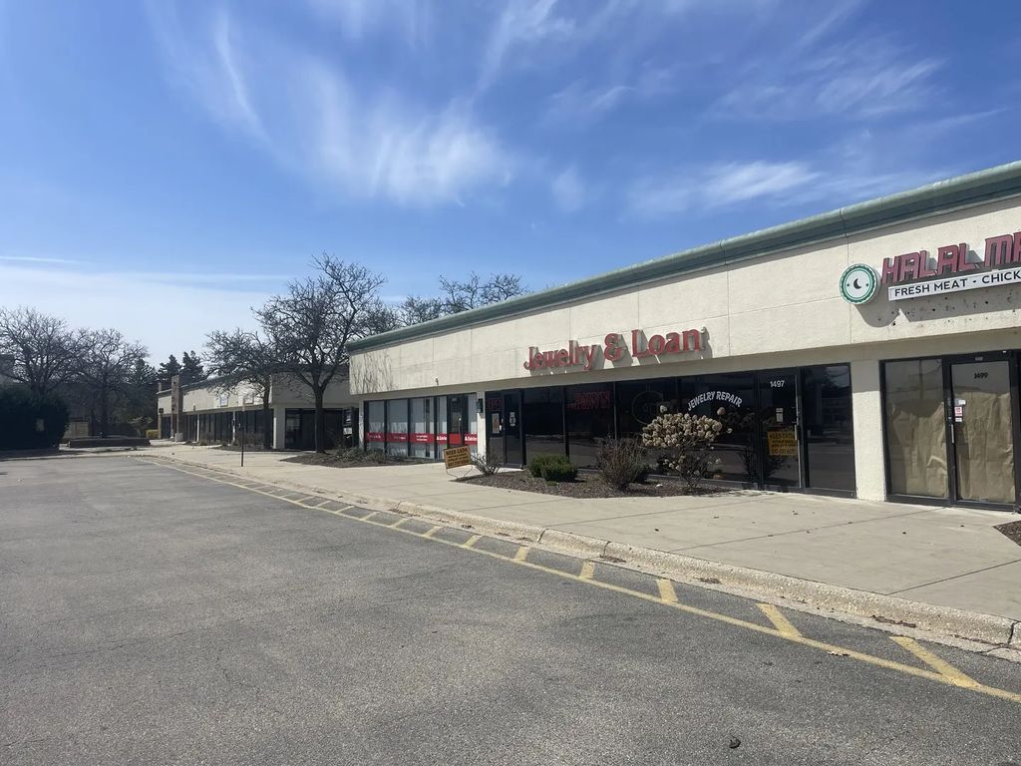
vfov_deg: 54.9
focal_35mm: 25
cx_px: 510
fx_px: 737
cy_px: 383
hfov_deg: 69.4
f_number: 1.6
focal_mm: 5.1
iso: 32
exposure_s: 1/6579
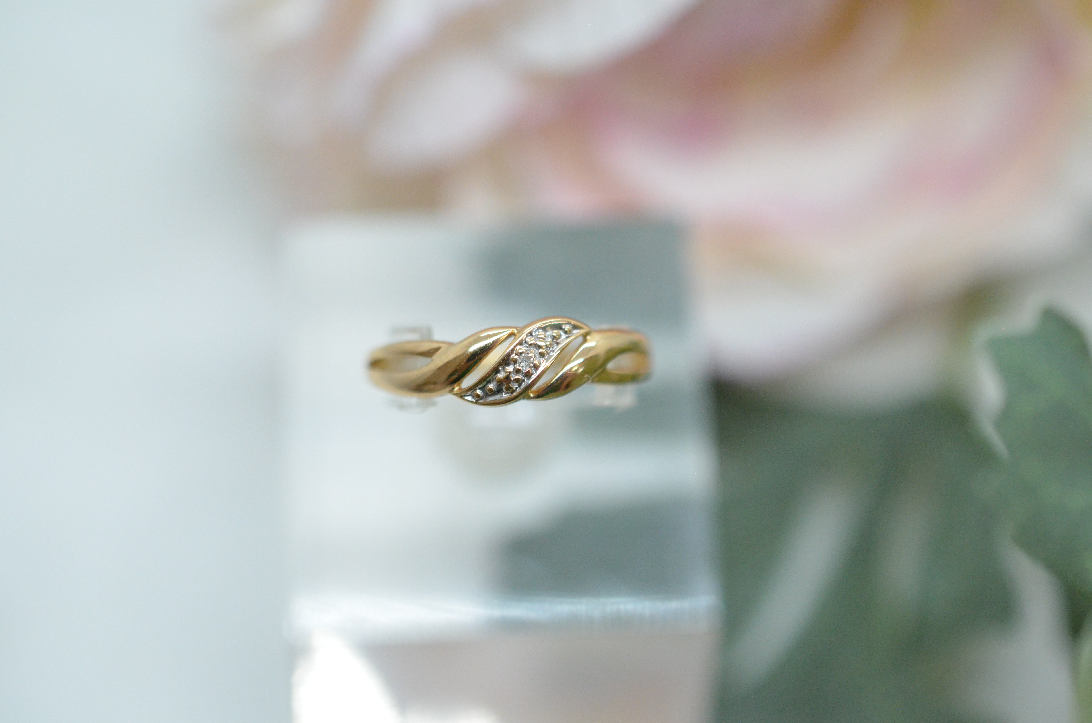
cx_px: 546
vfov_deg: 22.5
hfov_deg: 33.5
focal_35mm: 60
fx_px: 1816
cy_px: 362
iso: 3200
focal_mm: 40
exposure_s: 1/2000
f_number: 4
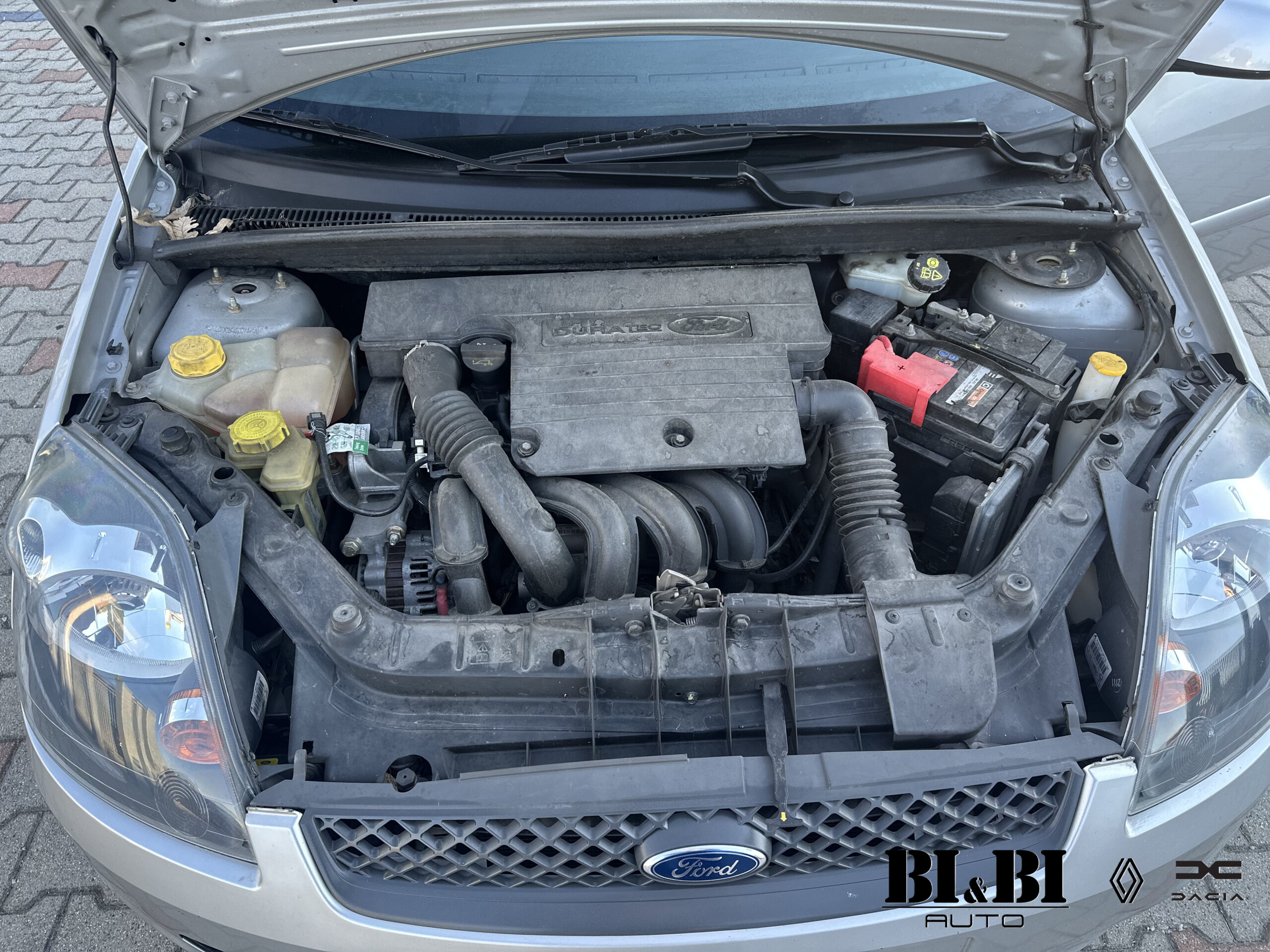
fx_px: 881
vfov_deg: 56.8
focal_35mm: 24
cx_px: 635
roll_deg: +1.8
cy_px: 476
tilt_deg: -41.5
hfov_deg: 71.6
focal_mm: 6.86
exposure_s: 1/213
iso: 80
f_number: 1.78
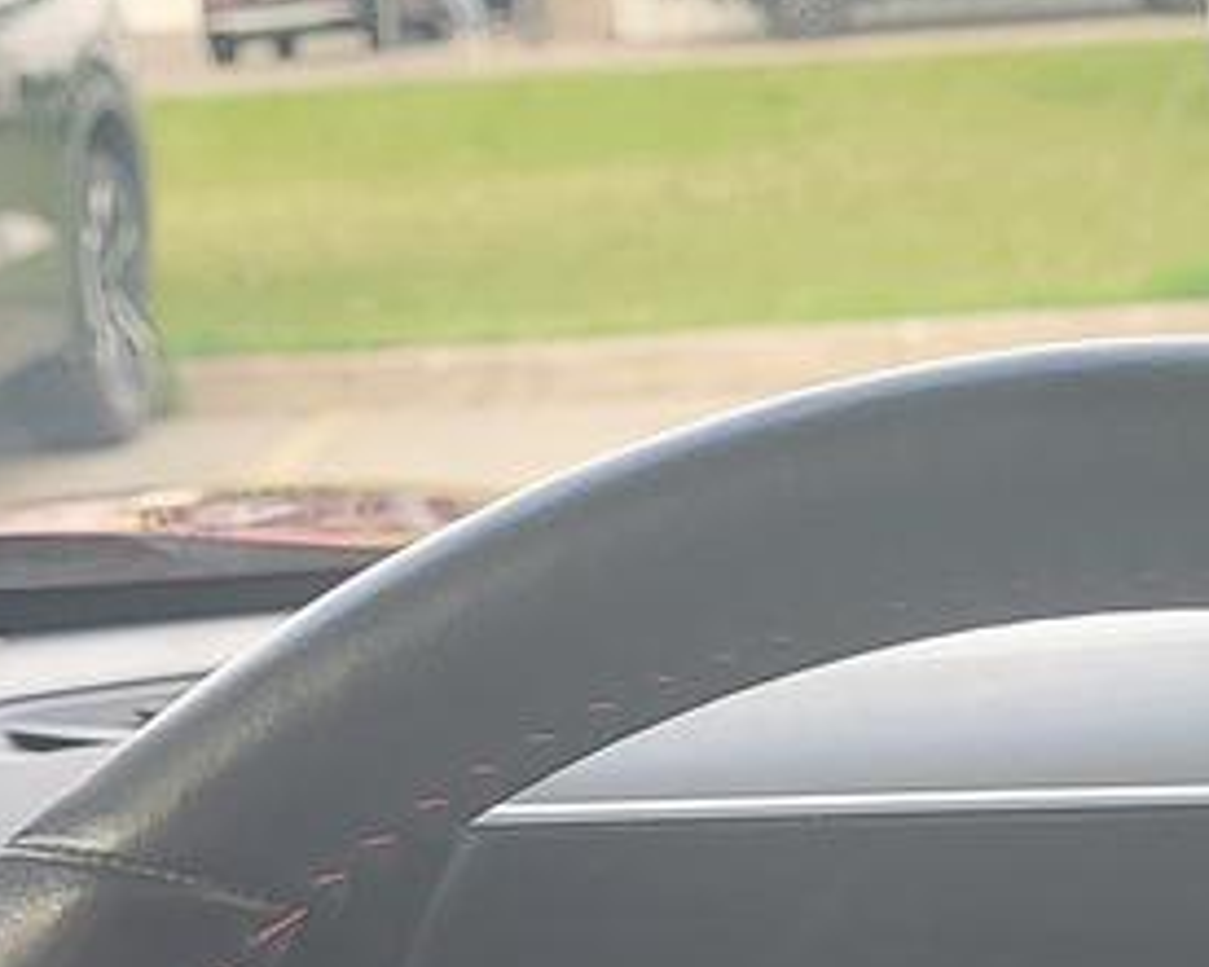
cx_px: 870
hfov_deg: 16.2
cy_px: 1727
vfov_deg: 12.0
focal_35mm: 118
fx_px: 4222
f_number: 1.8
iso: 100
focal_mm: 5.4
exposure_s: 1/120
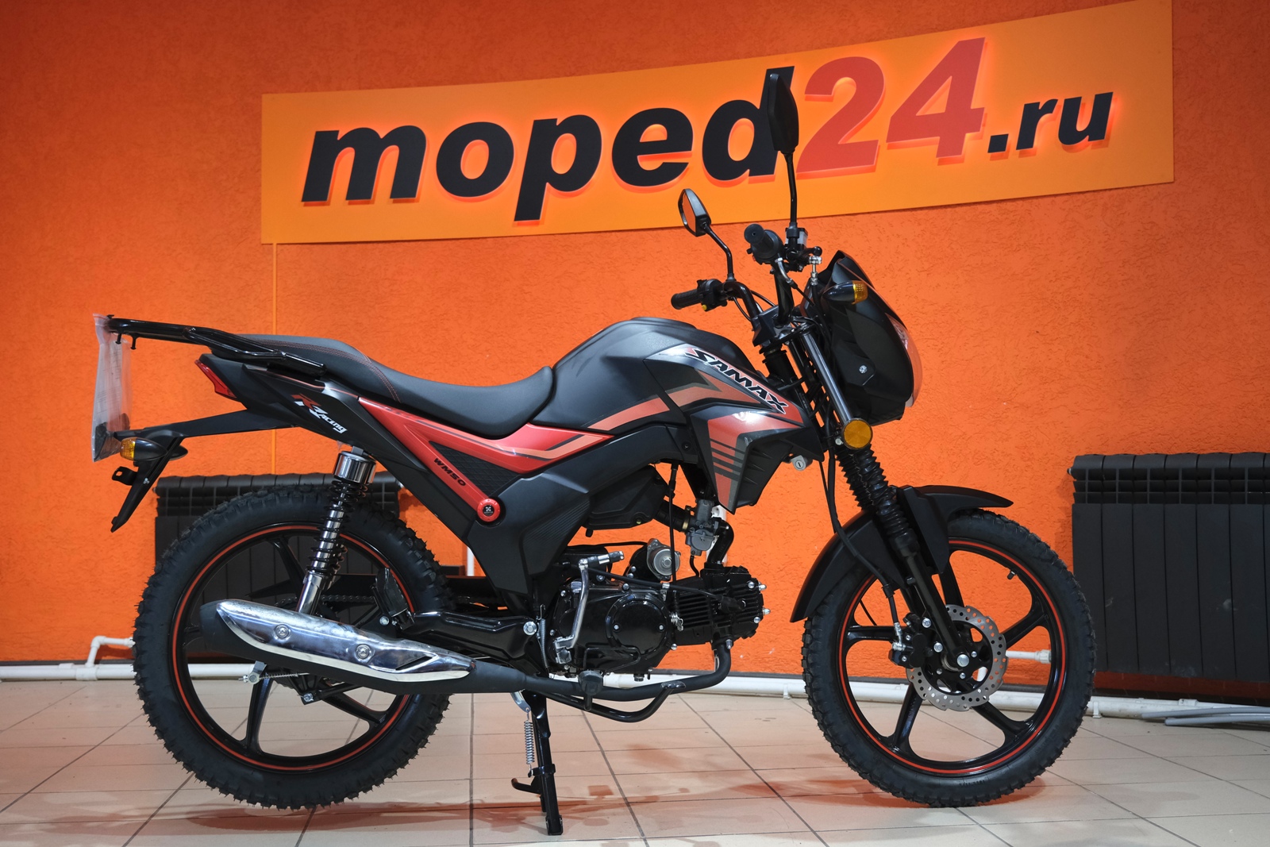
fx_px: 1446
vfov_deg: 32.6
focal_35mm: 41
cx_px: 635
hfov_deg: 47.4
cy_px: 424
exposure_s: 1/100
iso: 1600
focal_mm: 27.5
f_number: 4
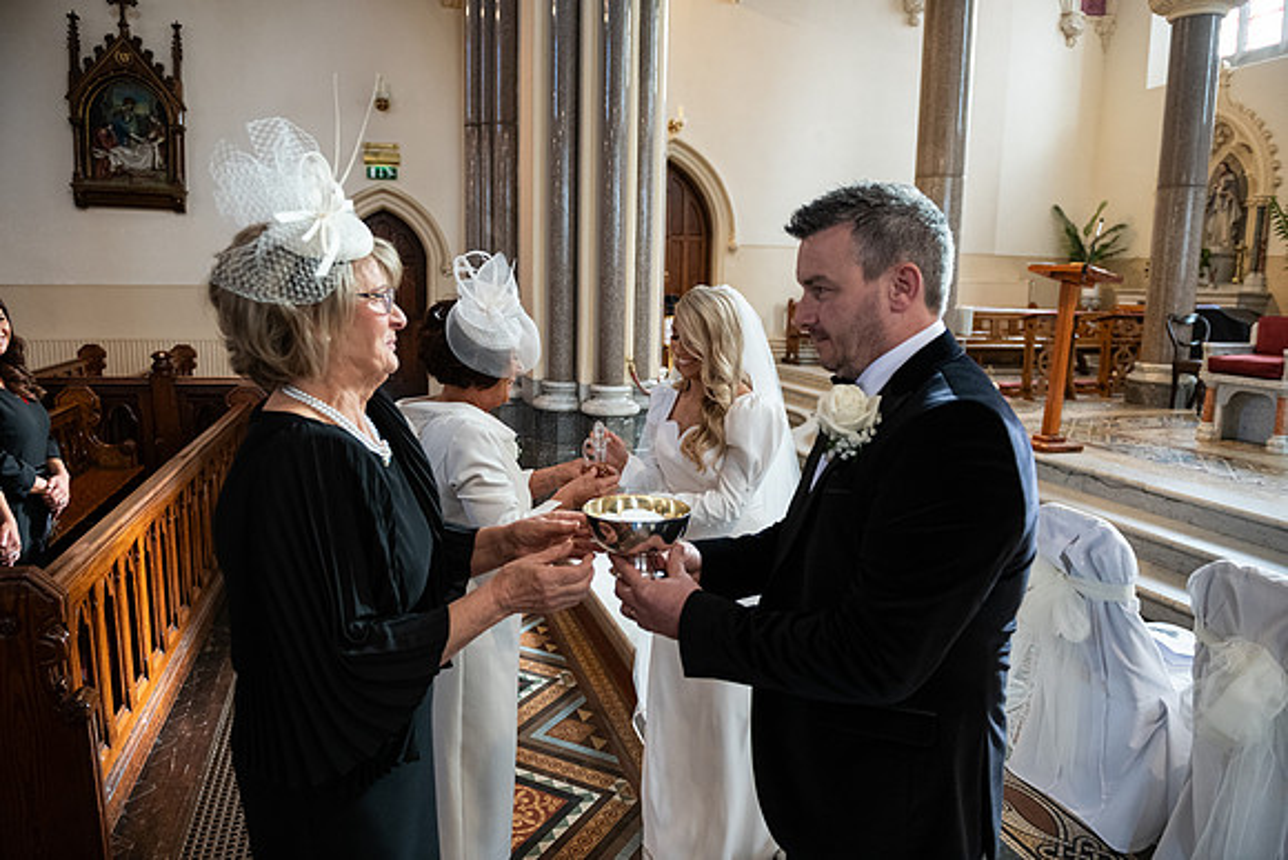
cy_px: 430
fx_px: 859
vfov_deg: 53.2
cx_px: 644
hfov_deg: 73.7
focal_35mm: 24
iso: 1250
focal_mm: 24
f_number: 3.5
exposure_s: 1/160
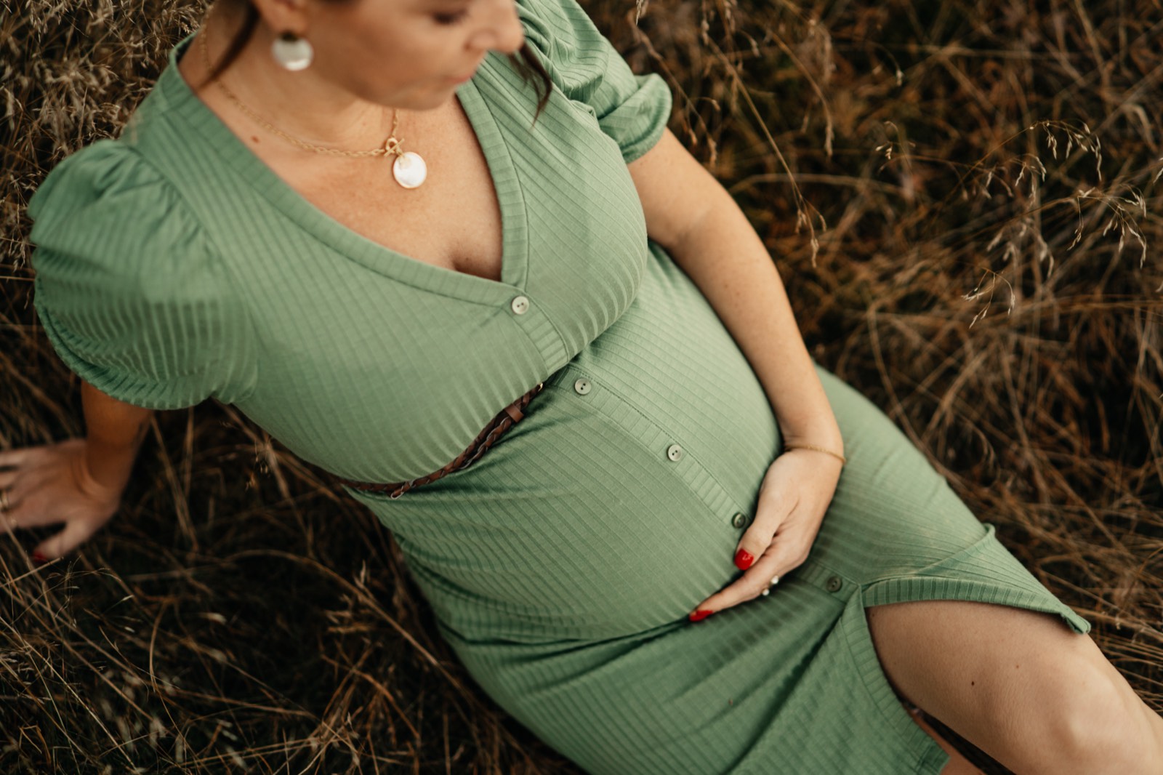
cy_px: 388
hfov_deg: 39.6
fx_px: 1615
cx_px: 582
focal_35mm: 50
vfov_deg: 27.0
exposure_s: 1/1600
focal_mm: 50
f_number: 1.6
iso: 160
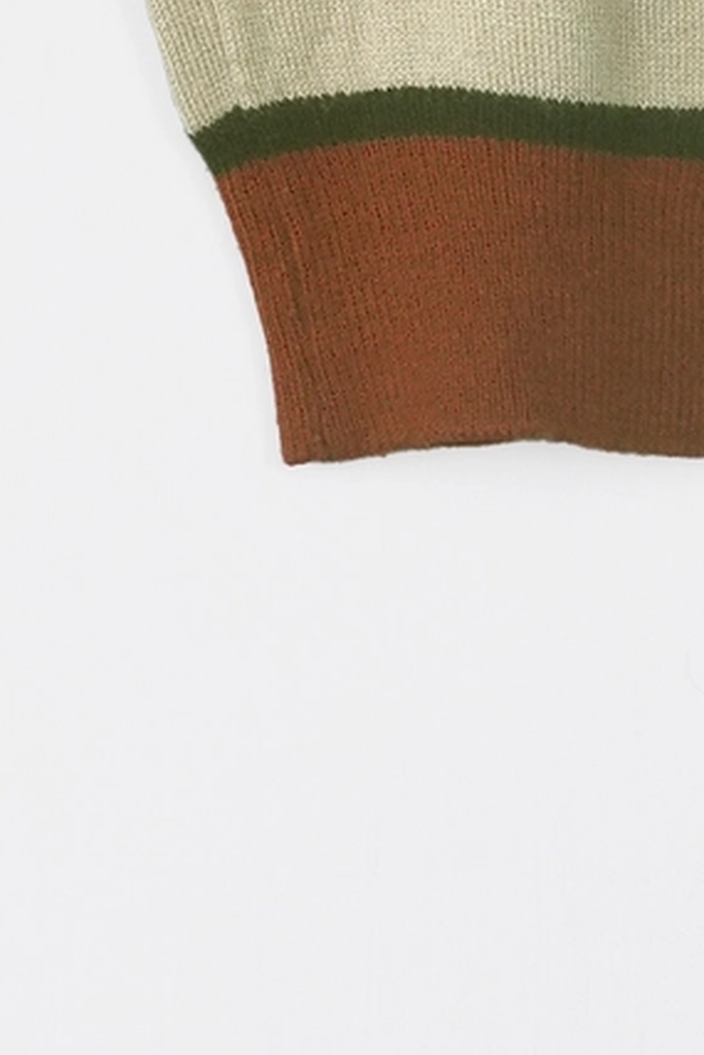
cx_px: -1240
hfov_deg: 4.7
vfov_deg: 7.1
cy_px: -872
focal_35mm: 283
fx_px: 8294
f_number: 9
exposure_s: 1/60
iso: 320
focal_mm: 28
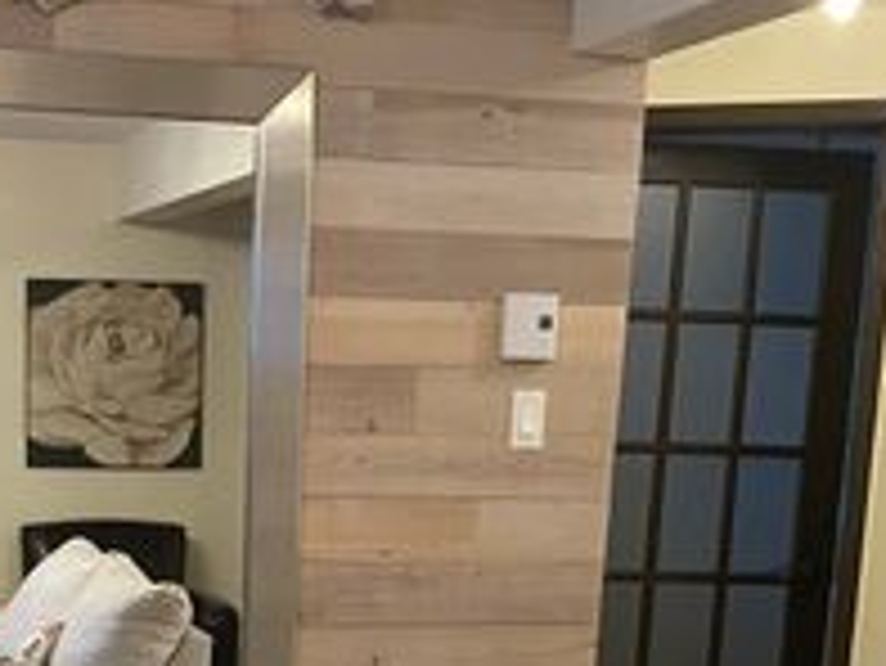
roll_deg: -1.5
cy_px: 868
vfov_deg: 17.5
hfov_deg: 24.4
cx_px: 211
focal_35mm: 79
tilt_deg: -11.2
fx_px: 2023
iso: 500
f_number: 1.8
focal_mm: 4.25
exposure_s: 1/60
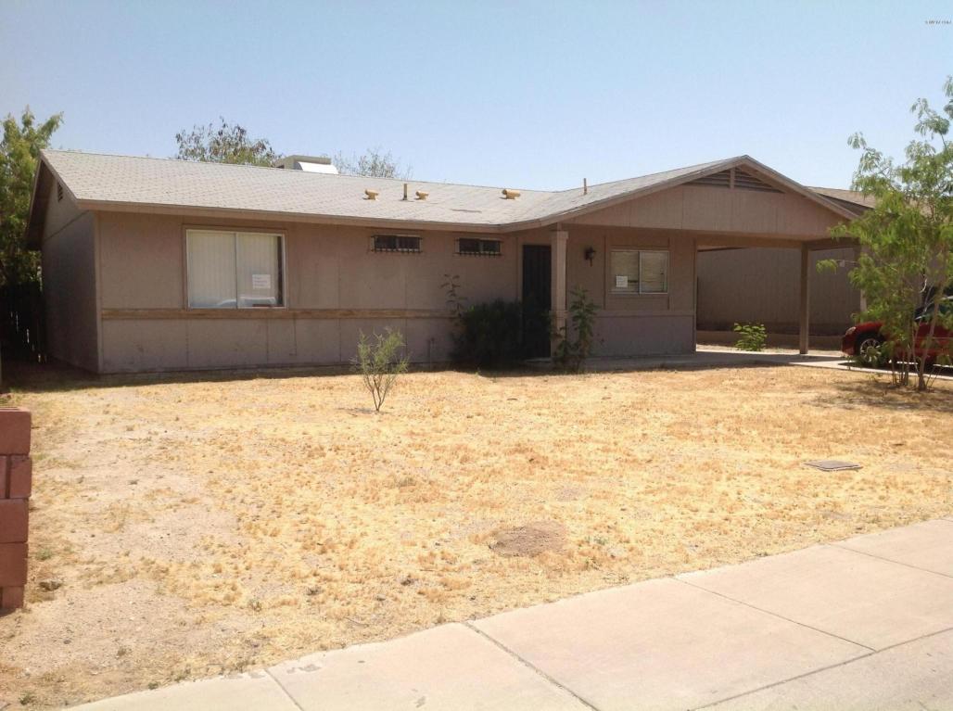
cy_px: 356
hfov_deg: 52.7
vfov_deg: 40.6
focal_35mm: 35
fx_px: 962
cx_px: 476
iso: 50
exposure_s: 1/2519
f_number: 2.4
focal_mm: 4.28
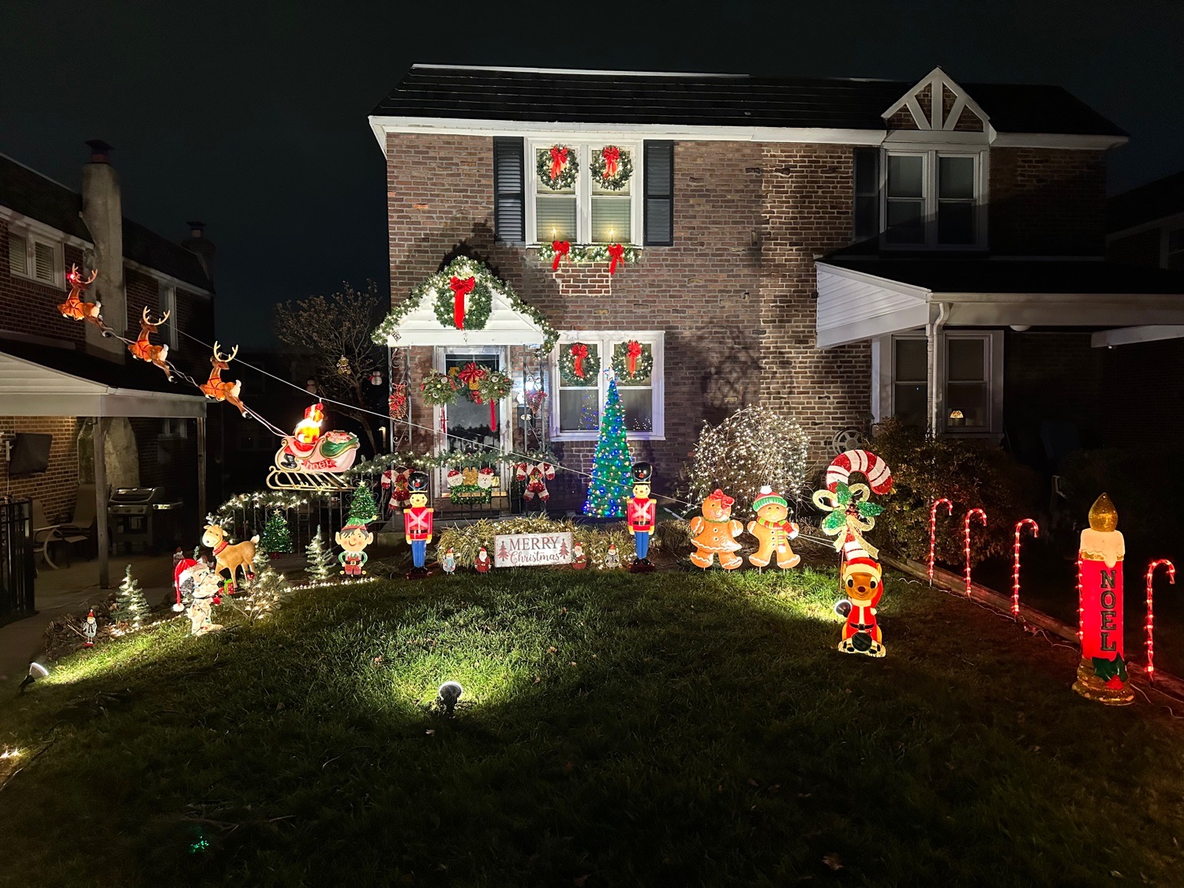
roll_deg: +0.5
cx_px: 592
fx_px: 821
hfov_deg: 71.6
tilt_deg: -2.0
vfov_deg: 56.8
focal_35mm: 24
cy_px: 444
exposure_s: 1/40
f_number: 1.78
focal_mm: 6.86
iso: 640
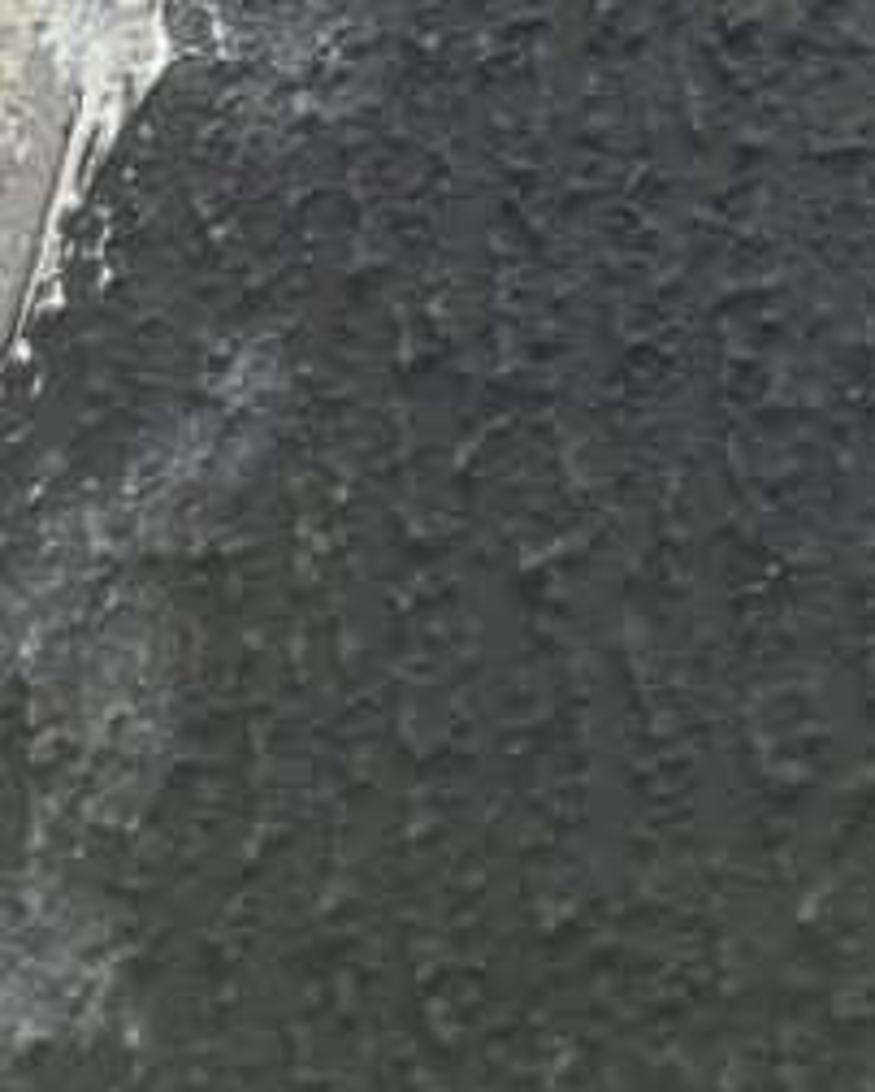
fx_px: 3330
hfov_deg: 14.0
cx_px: 1317
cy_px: -1118
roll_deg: -7.0
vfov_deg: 15.0
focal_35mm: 103
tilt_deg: +41.8
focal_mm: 4.2
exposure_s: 1/292
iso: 32
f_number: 1.6
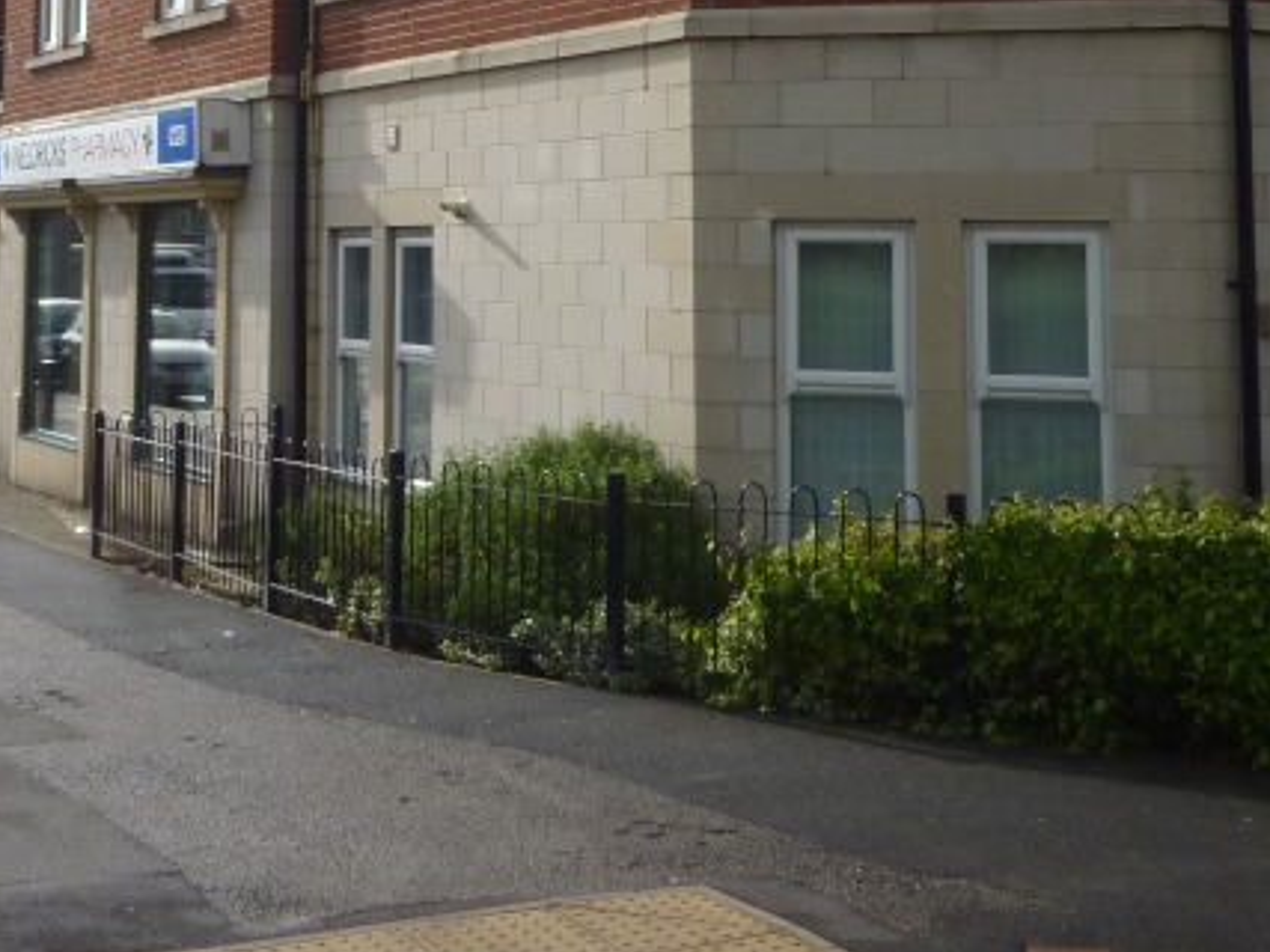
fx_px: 2201
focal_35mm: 60
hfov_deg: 31.8
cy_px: -39
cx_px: 372
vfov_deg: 23.2
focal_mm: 4.5
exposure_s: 1/400
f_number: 5.6
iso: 100
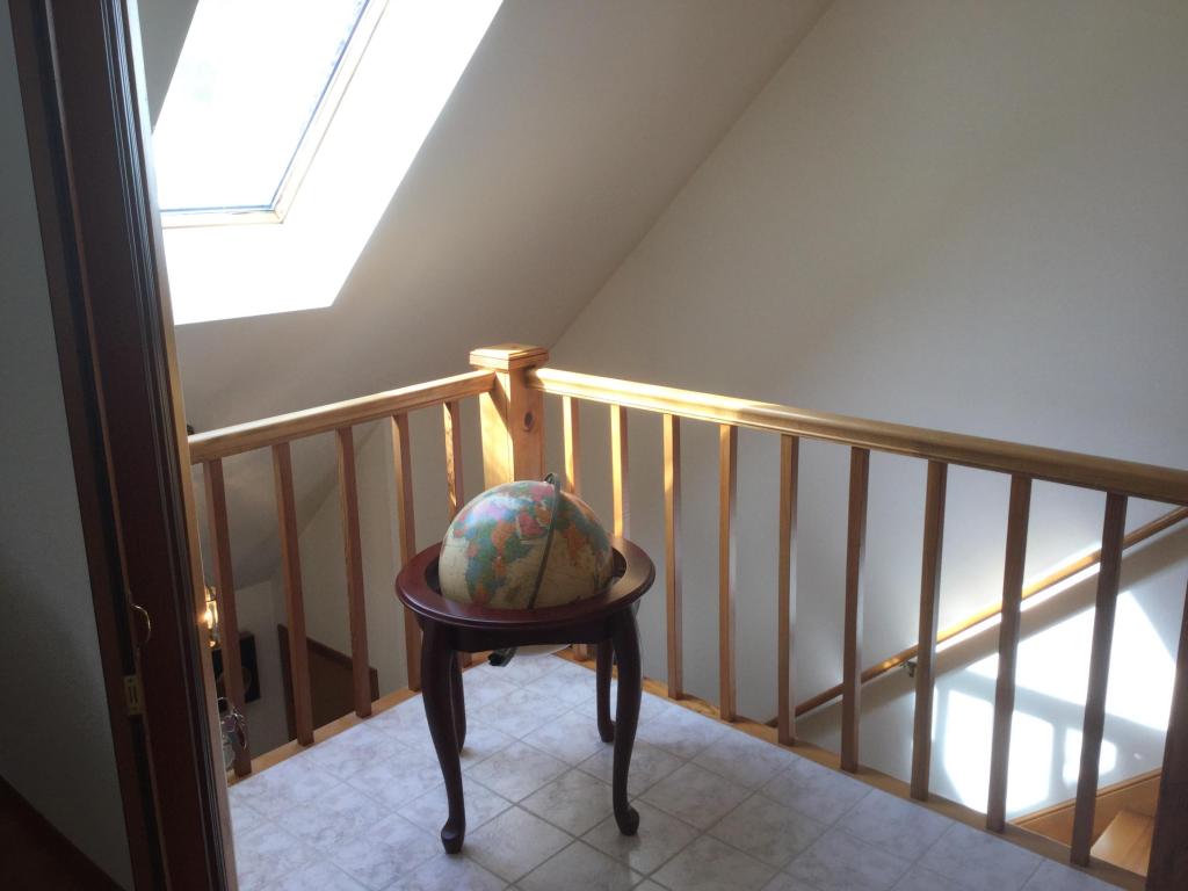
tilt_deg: -13.1
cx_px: 594
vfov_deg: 45.4
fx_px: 1064
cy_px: 446
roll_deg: +1.6
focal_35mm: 31
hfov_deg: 58.4
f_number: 2.4
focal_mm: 3.3
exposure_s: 1/120
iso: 25
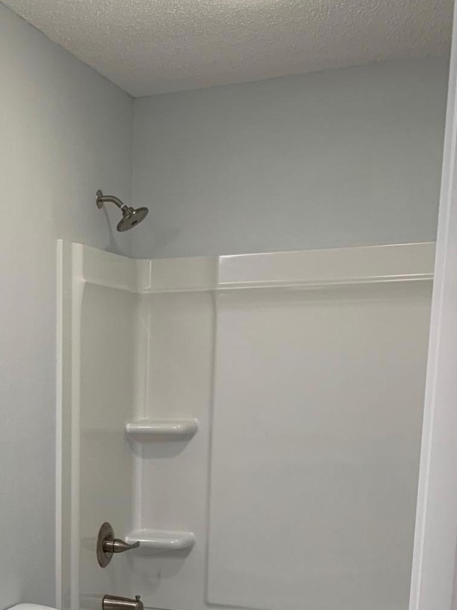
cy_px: 554
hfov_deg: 26.7
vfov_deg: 34.7
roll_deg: +0.1
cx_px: 16
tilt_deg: -10.7
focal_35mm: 52
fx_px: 915
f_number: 1.8
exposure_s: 1/120
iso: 80
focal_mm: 4.25
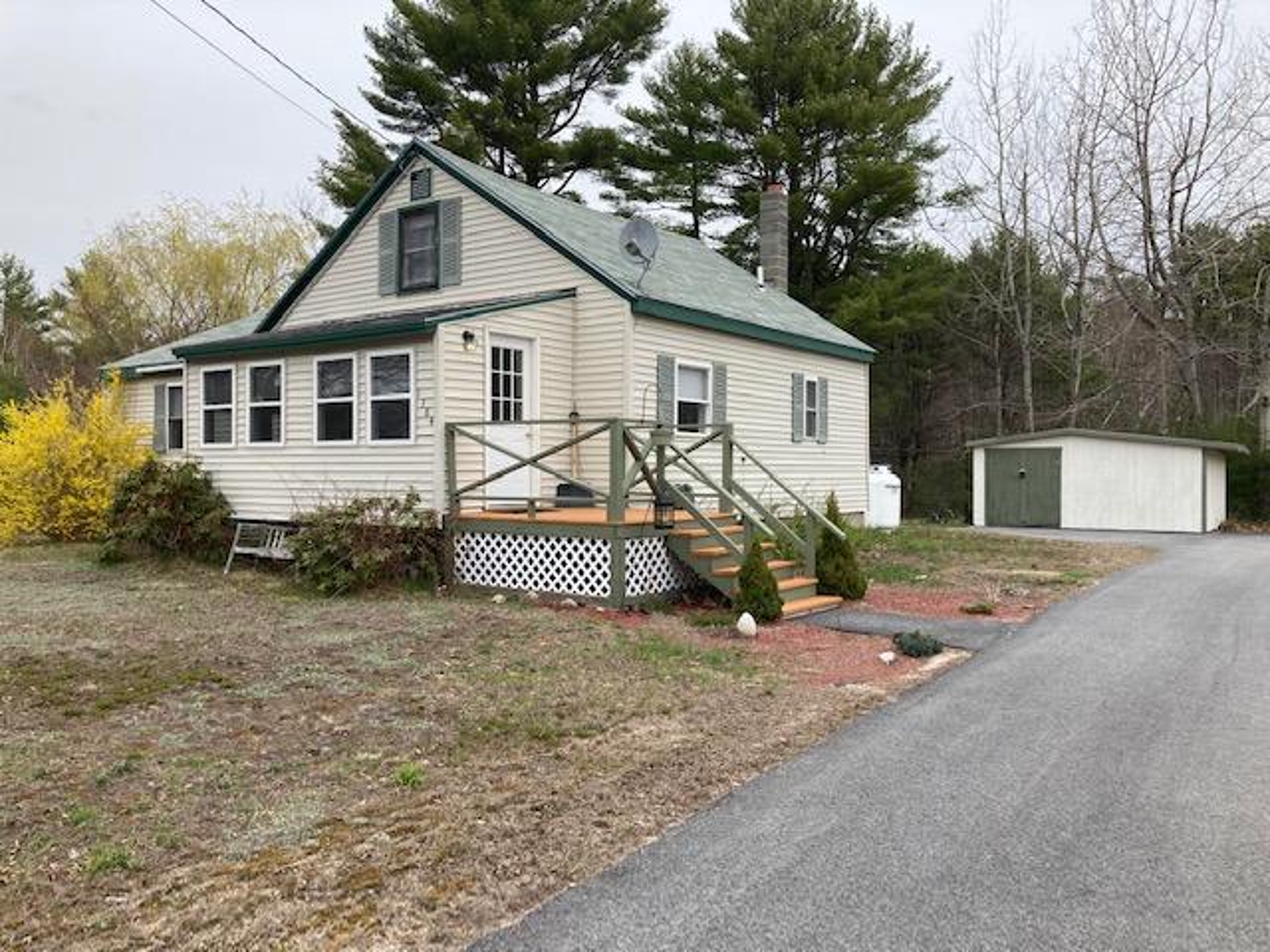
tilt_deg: +1.1
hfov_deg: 63.4
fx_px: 1027
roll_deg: -0.1
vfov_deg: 49.7
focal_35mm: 28
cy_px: 476
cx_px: 635
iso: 20
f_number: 1.8
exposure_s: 1/979
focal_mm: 3.99
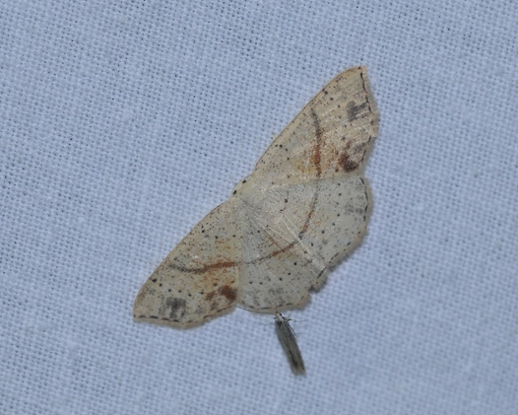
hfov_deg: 10.7
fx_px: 2753
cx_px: 296
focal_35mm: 180
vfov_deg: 8.6
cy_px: 208
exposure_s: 1/60
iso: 640
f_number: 9
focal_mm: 105
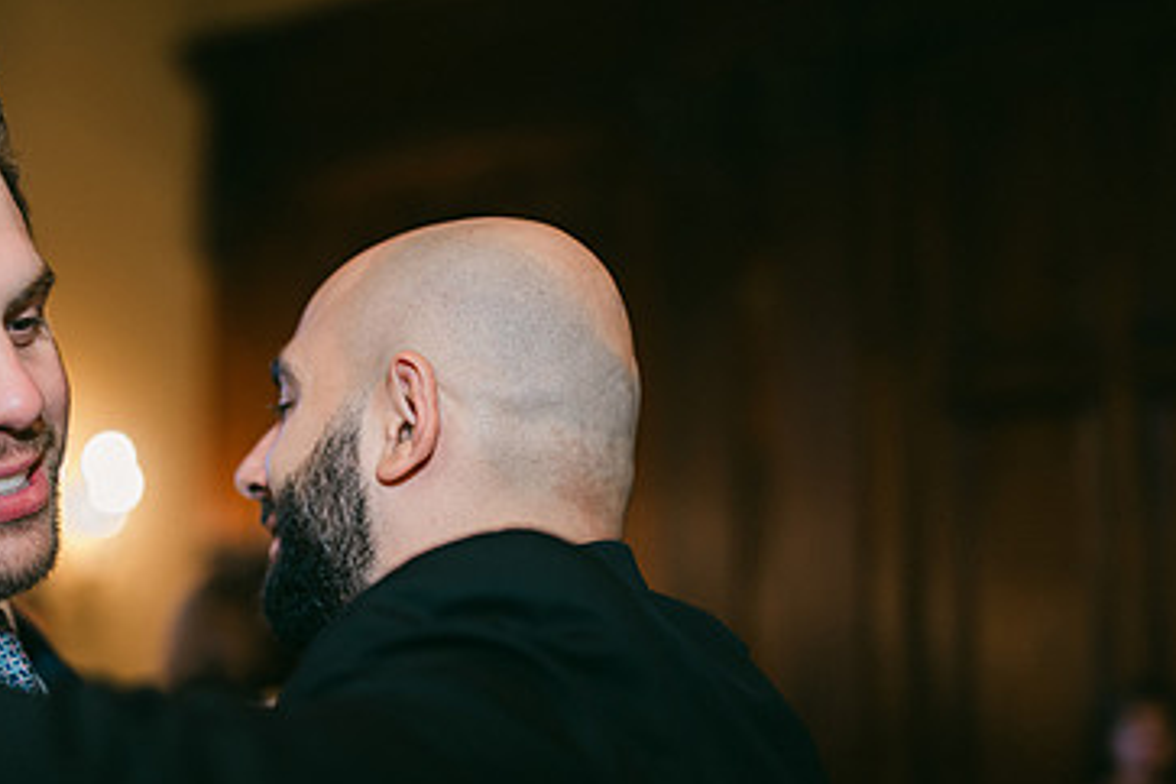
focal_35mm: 56
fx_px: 1829
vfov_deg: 24.0
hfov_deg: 34.6
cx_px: 246
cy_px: 569
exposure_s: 1/125
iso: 640
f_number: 1.2
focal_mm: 35
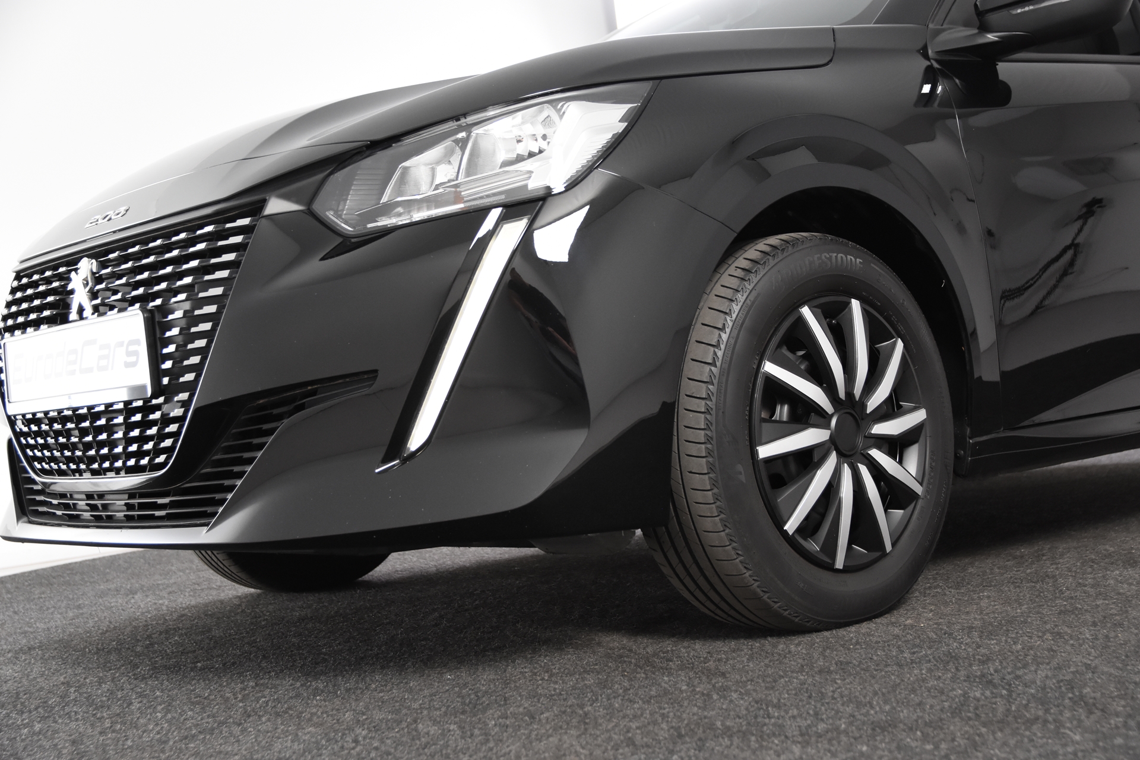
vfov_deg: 28.9
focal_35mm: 46
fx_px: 1472
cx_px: 570
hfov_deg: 42.3
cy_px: 380
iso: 1600
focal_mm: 31
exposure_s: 1/60
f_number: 4
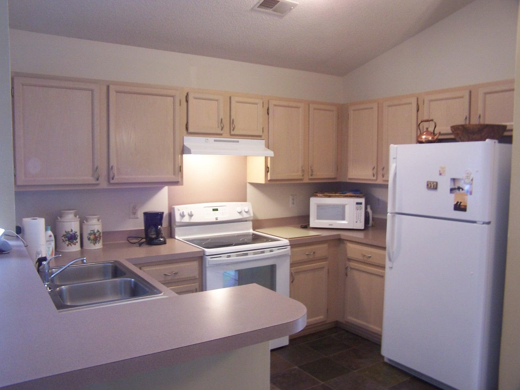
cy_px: 195
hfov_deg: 49.0
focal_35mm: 38
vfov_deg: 37.7
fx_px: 571
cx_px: 260
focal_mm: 6.3
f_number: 2.8
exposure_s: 1/10
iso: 140
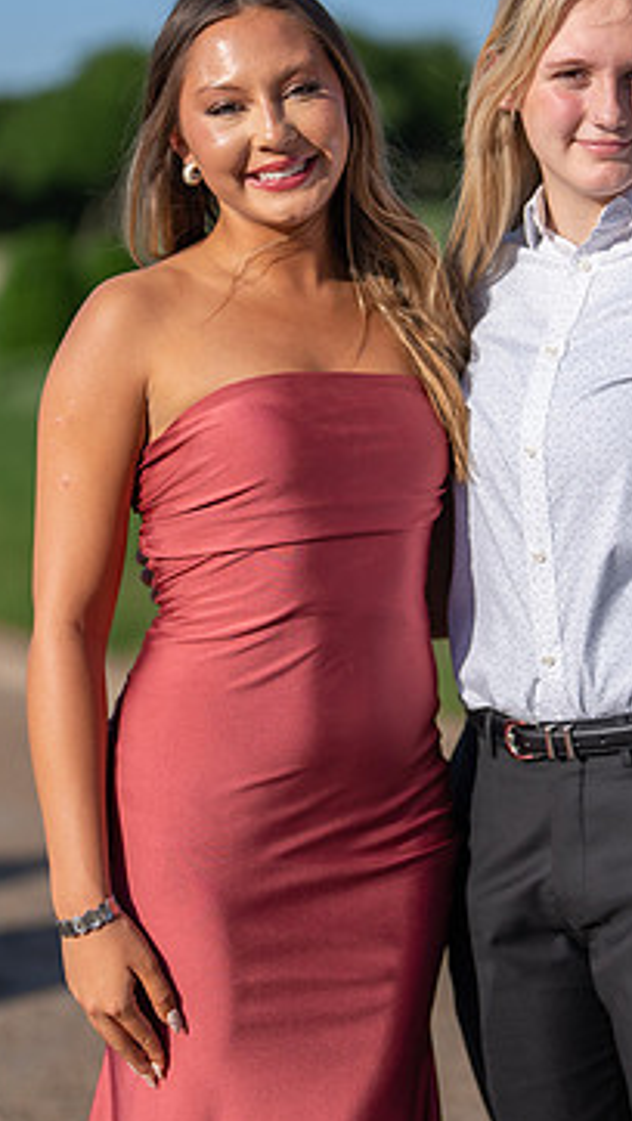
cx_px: 459
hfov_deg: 13.1
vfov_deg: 23.1
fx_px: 2737
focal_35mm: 92
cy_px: 492
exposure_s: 1/10000
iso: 100
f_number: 1.2
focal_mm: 50
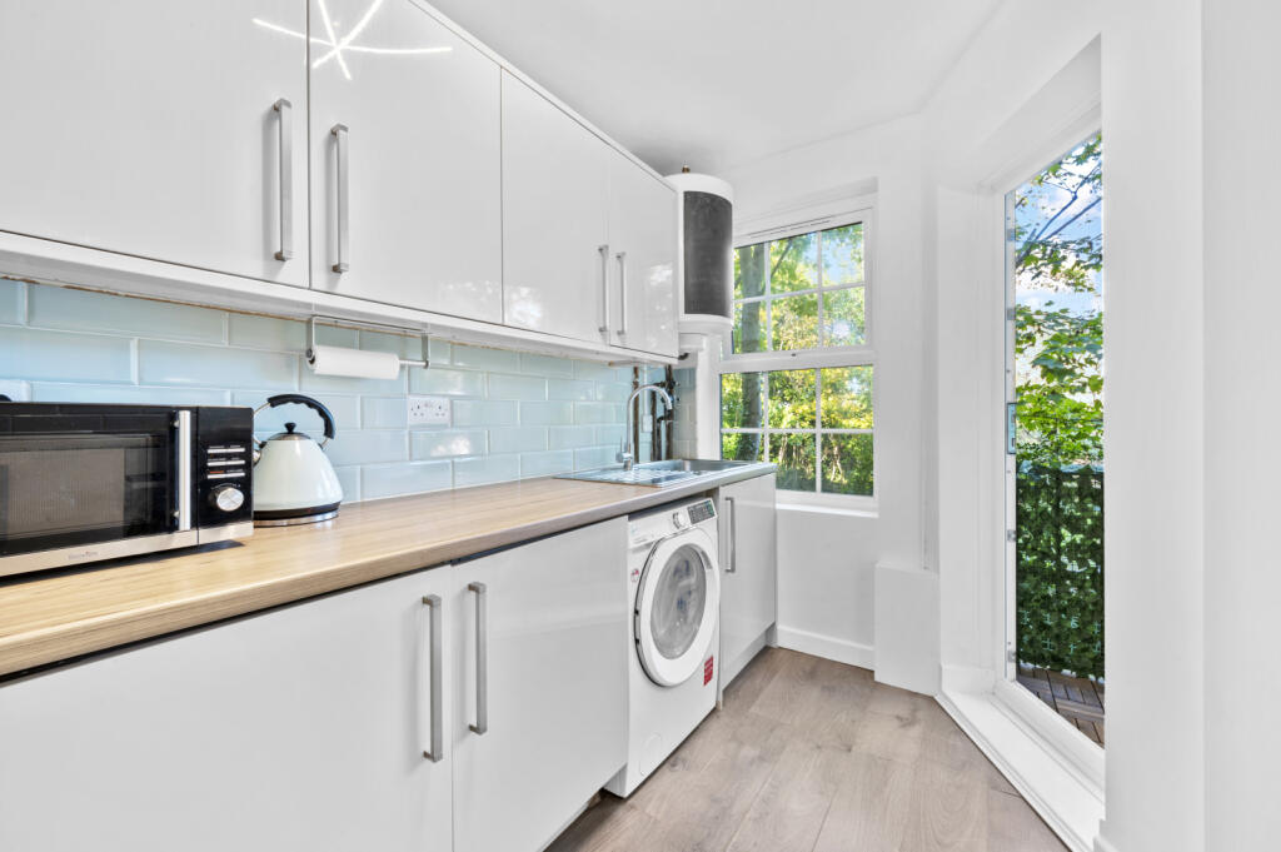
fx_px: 498
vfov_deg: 81.1
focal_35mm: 14
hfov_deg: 104.3
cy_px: 426
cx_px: 640
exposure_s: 2.5
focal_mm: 14
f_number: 16
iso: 250
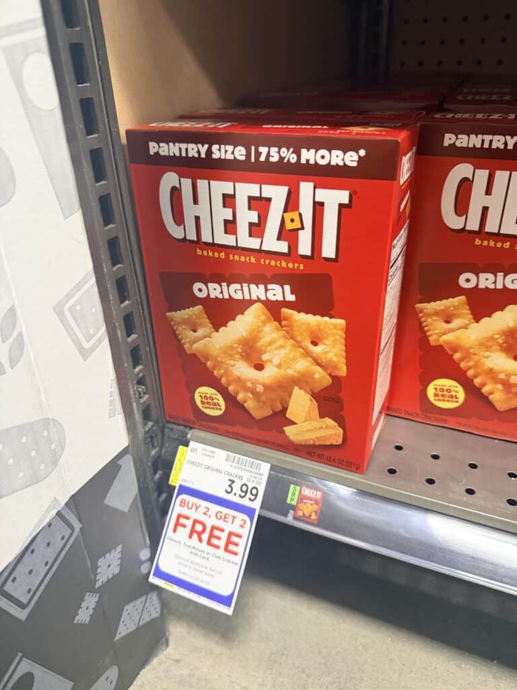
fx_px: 478
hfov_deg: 56.8
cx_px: 258
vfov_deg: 71.6
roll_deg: +1.6
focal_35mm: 24
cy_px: 345
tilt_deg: -31.1
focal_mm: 6.76
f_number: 1.78
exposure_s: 1/60
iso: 400
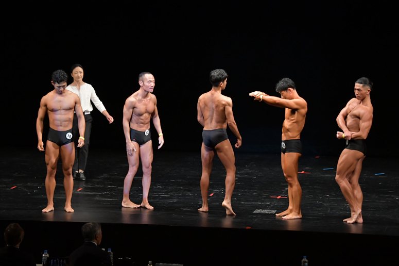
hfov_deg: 13.1
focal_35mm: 157
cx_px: 200
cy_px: 133
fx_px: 1739
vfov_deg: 8.7
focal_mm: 105
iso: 3200
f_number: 5.6
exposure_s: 1/400
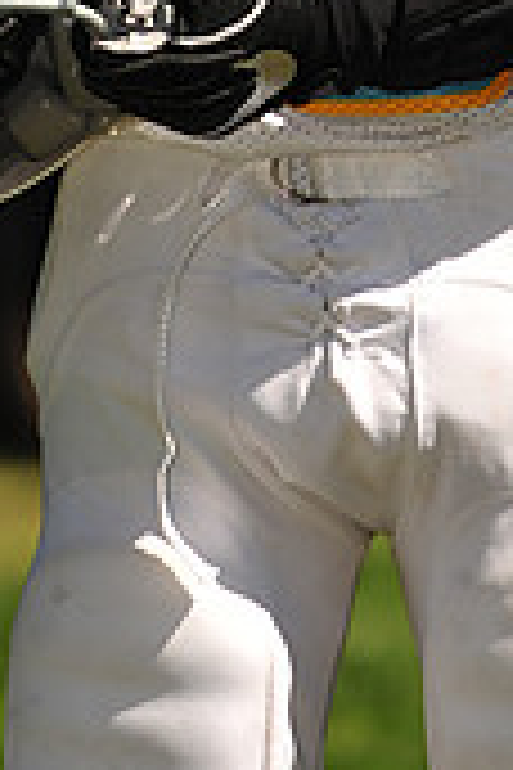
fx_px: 10152
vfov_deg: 4.3
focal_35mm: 475
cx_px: 234
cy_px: -270
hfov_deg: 2.9
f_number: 5
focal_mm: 140
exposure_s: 1/800
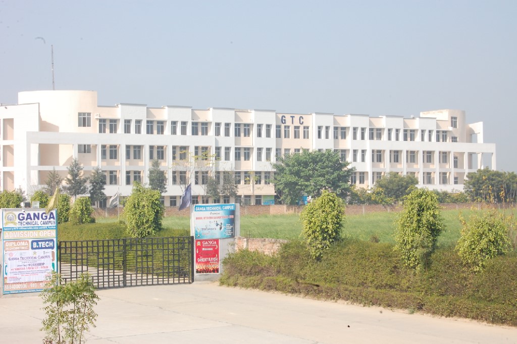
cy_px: 172
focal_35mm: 69
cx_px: 258
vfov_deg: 19.7
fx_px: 990
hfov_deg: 29.3
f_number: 20
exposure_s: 1/125
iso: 800
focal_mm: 46
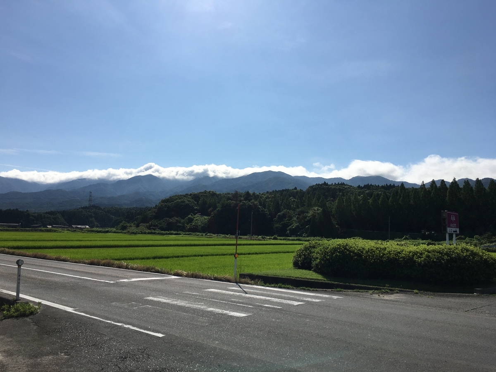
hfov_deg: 61.7
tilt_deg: +6.7
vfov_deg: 48.2
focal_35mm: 29
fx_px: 416
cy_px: 186
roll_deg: -1.4
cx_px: 248
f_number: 2.2
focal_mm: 4.15
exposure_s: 1/4049
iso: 25
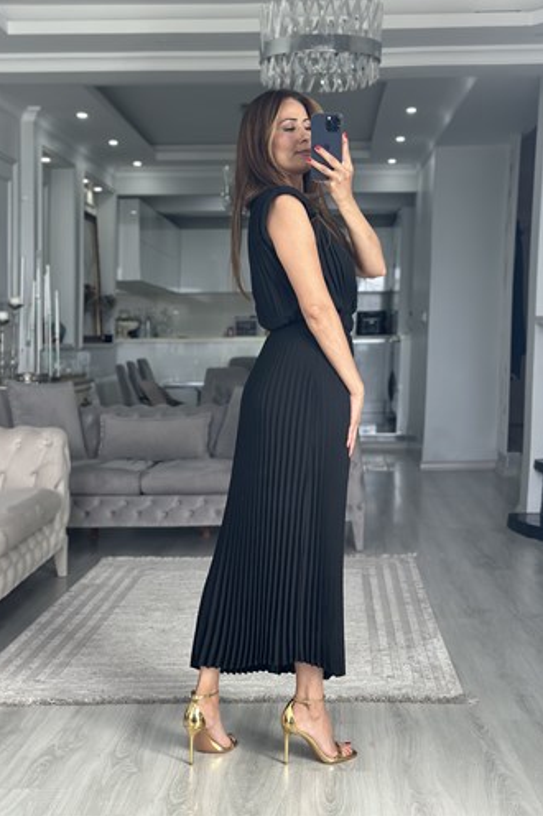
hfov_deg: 26.4
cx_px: 268
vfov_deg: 38.9
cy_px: 403
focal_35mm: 51
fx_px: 1155
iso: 125
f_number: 1.78
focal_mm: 6.86
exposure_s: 1/112
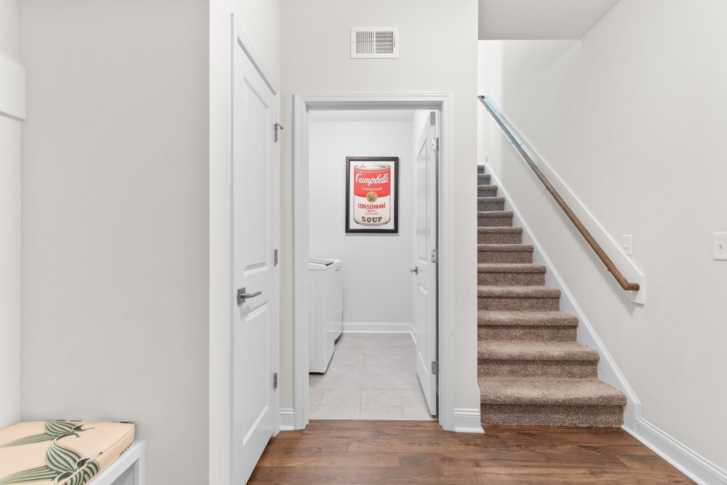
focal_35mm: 17
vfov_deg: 70.4
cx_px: 364
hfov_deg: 93.3
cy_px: 242
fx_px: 343
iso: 100
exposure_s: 1/2
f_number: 4.8
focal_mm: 11.5
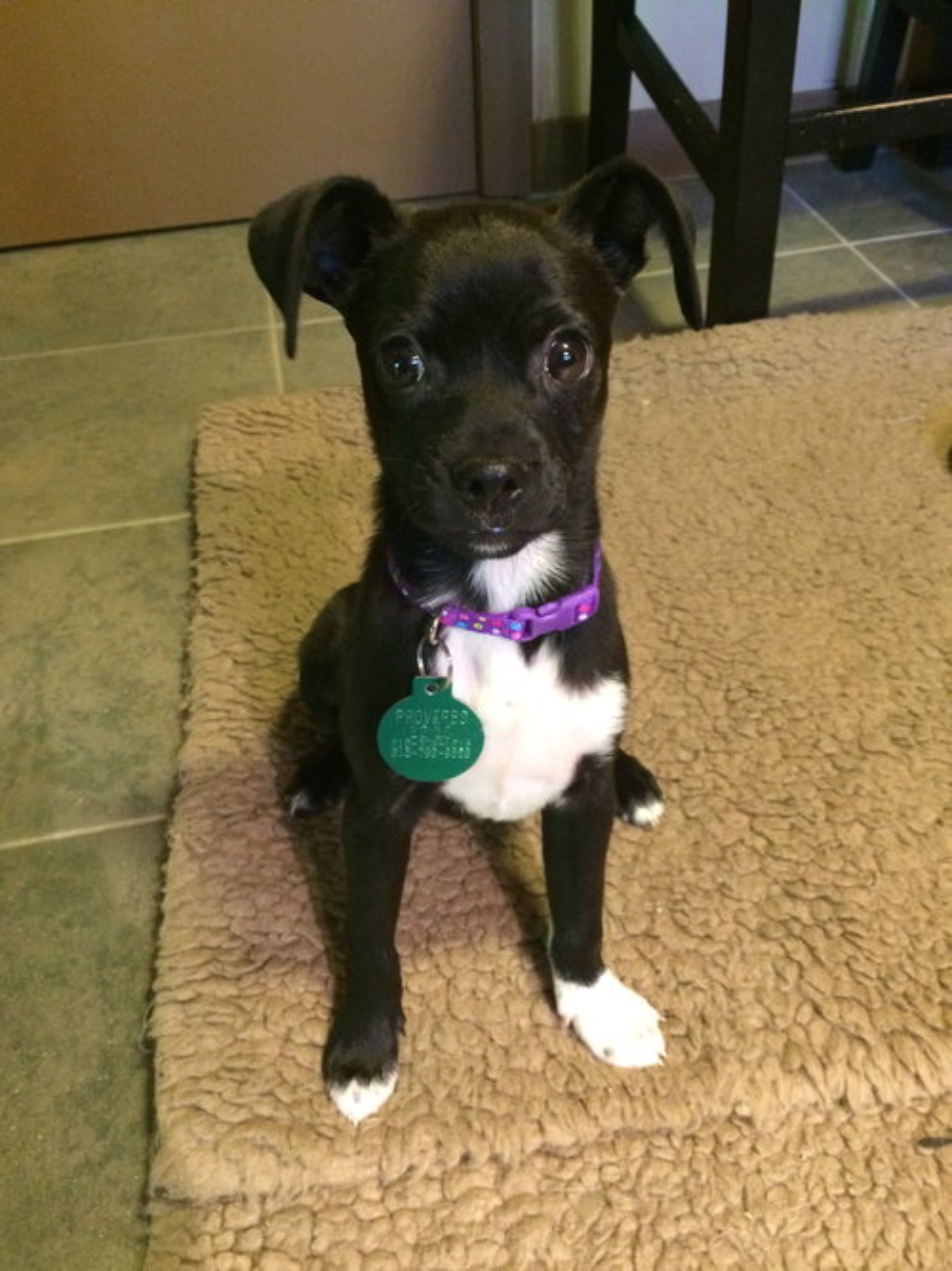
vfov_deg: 61.7
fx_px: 1064
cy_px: 636
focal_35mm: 29
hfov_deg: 48.2
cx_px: 476
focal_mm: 4.15
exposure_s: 1/15
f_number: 2.2
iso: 320
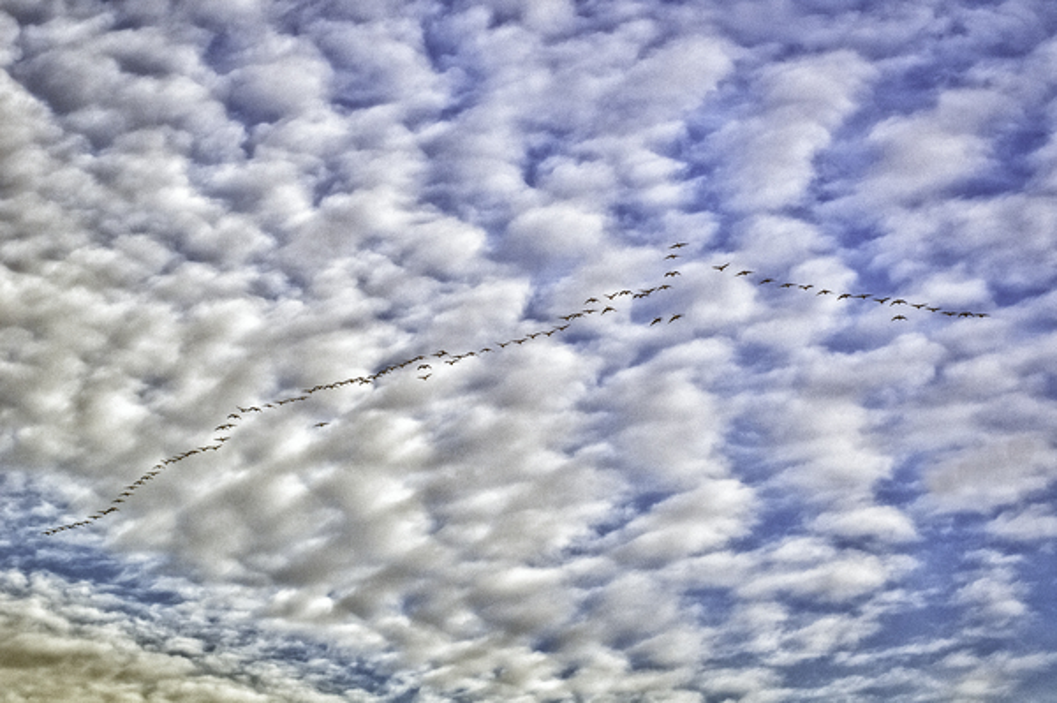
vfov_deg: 11.4
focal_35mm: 120
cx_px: 528
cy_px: 352
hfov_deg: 17.1
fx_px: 3520
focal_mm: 80
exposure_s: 1/2000
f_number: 4
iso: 400
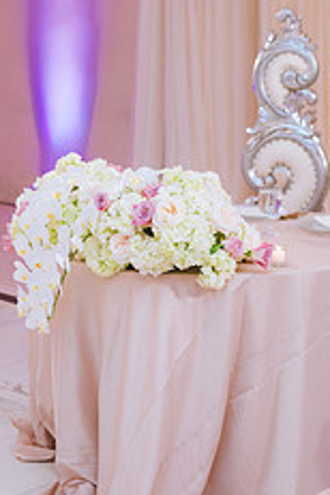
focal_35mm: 78
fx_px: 1072
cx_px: 276
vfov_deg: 25.8
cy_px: 156
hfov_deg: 17.3
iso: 800
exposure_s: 1/200
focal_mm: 40
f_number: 2.8
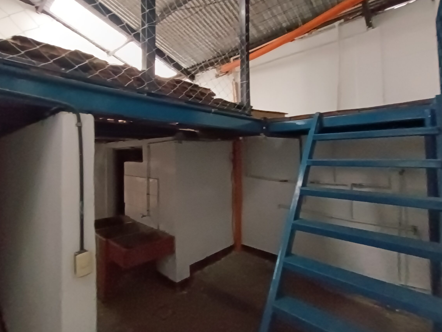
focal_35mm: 18
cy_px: 151
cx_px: 197
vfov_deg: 71.4
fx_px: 230
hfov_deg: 87.4
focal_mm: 1.66
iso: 744
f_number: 2.2
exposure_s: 1/50
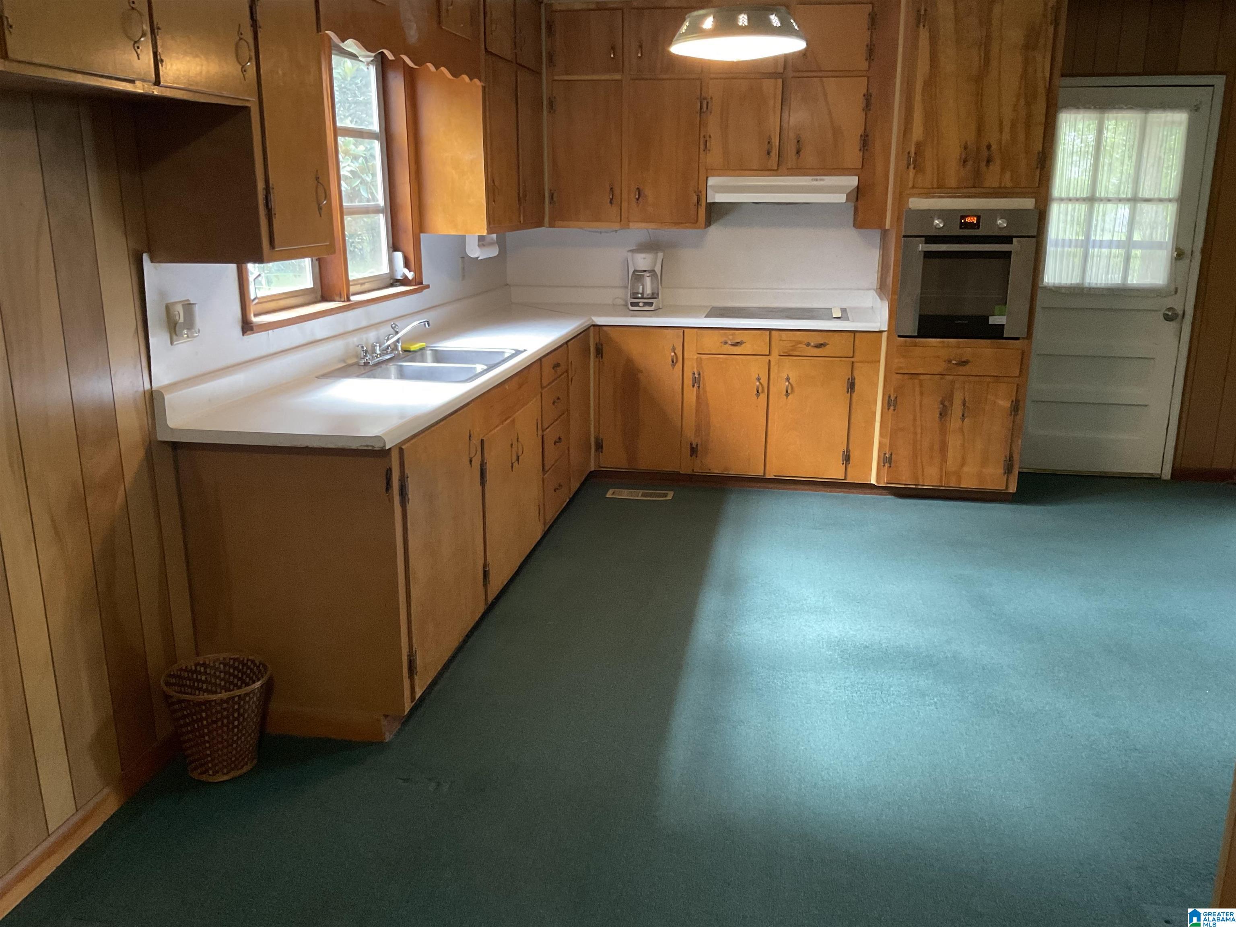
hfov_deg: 61.7
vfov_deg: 48.2
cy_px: 464
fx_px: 1035
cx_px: 618
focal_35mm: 29
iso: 320
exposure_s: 1/40
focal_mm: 3
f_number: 1.8
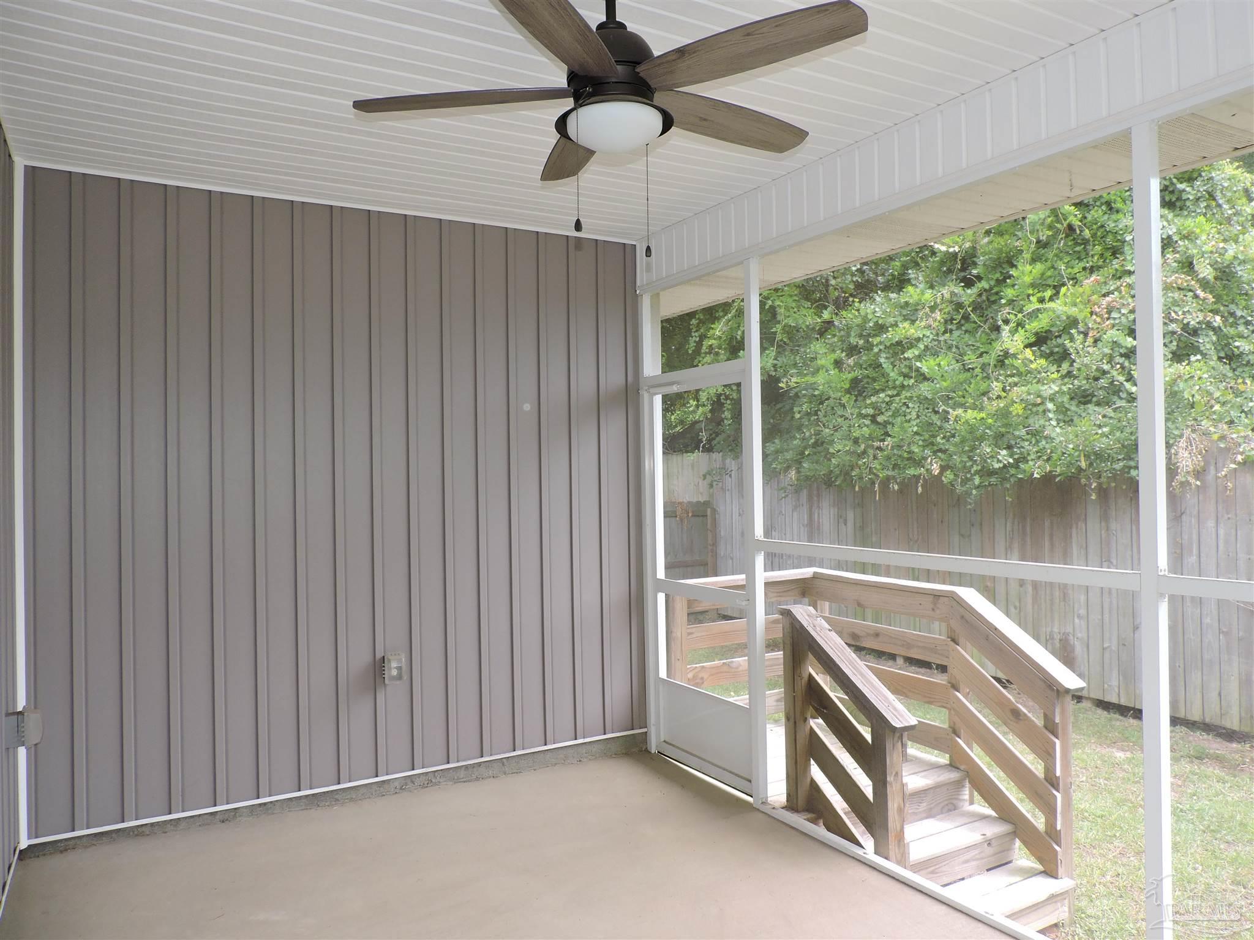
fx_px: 869
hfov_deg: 71.6
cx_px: 627
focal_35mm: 24
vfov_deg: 56.8
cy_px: 470
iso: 100
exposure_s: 1/80
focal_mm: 4.3
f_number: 3
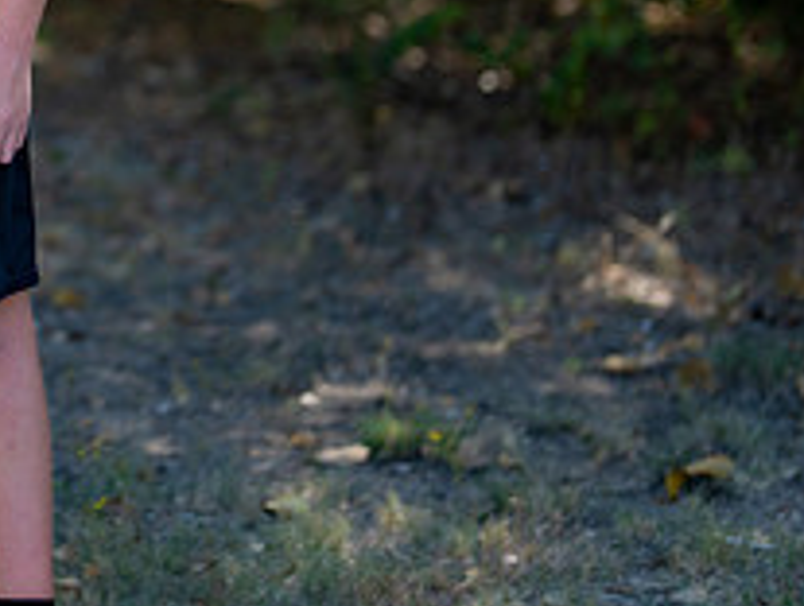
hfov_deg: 12.4
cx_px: -90
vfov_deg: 9.4
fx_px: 3630
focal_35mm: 156
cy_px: -67
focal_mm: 50
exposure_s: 1/2000
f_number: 1.2
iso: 100
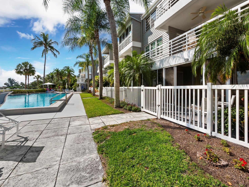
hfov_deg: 98.1
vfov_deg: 81.7
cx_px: 132
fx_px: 108
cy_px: 88
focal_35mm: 15
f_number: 10
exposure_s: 1/250
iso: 400
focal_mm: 7
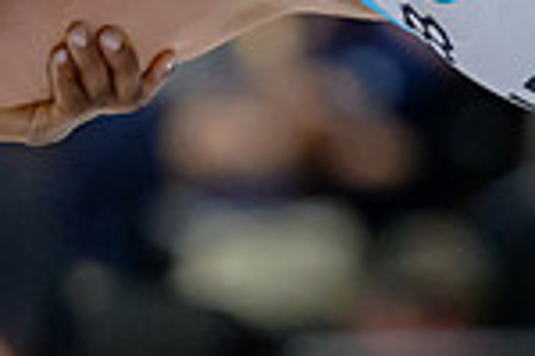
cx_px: 158
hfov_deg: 1.9
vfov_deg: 1.3
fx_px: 15841
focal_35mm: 1066
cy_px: -11
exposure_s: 1/640
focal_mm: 175
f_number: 2.8
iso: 6400
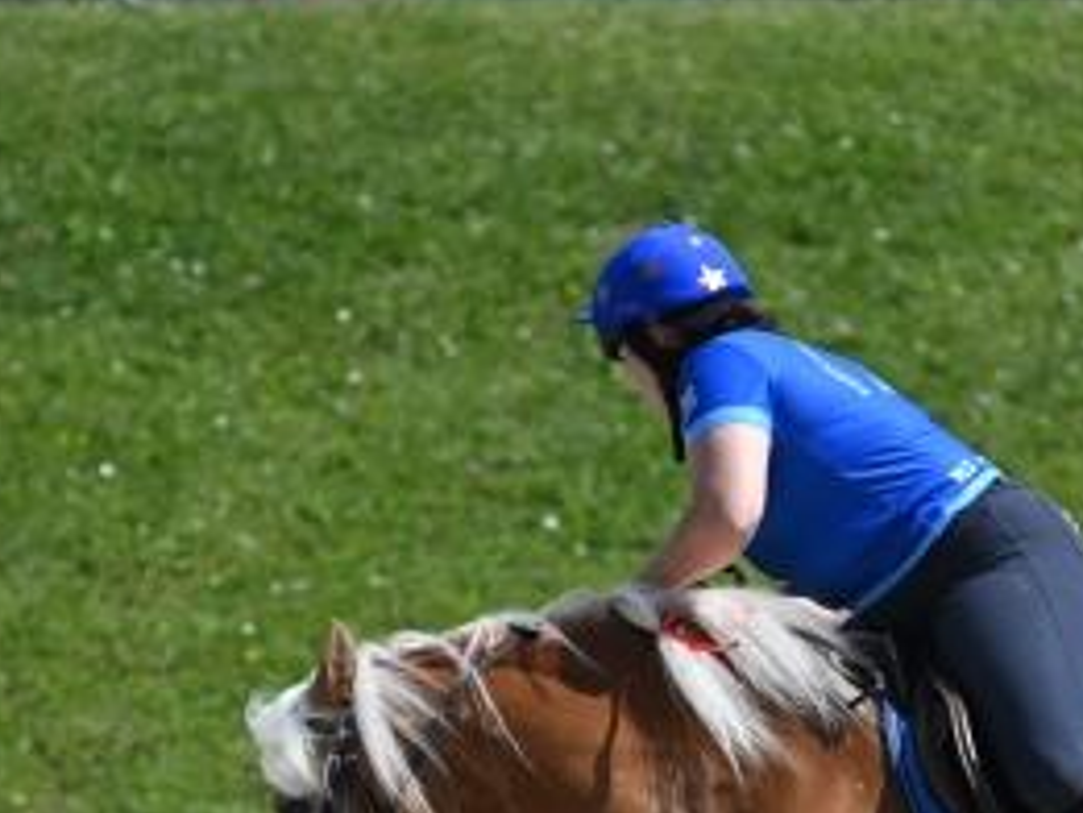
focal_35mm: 1177
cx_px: 730
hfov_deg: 1.7
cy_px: 996
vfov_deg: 1.3
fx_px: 36841
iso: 250
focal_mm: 400
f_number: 5.6
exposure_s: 1/1250
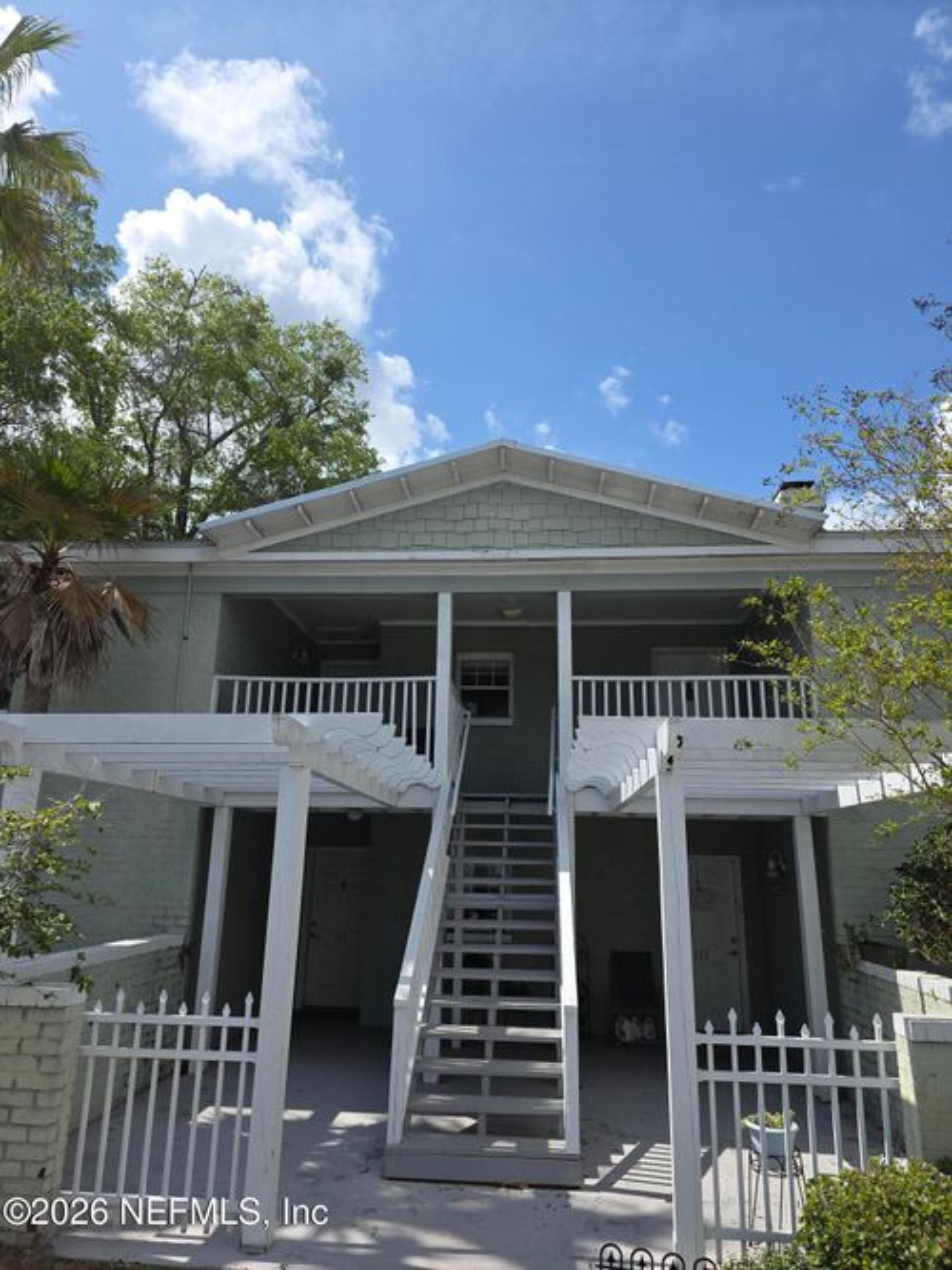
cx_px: 476
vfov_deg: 73.9
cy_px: 635
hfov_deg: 58.9
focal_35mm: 23
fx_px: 844
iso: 12
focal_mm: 6.3
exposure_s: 1/981
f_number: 1.7
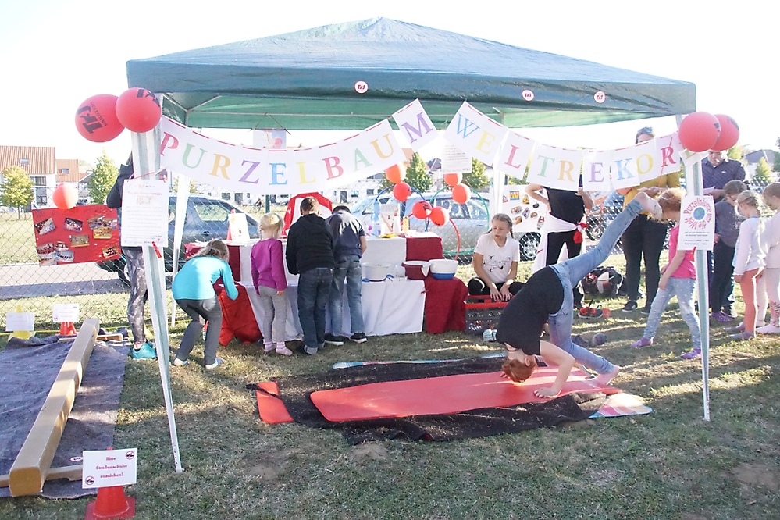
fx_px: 715
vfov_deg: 40.0
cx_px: 390
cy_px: 260
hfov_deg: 57.2
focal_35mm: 33
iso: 6400
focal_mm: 22
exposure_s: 1/4000
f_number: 4.5
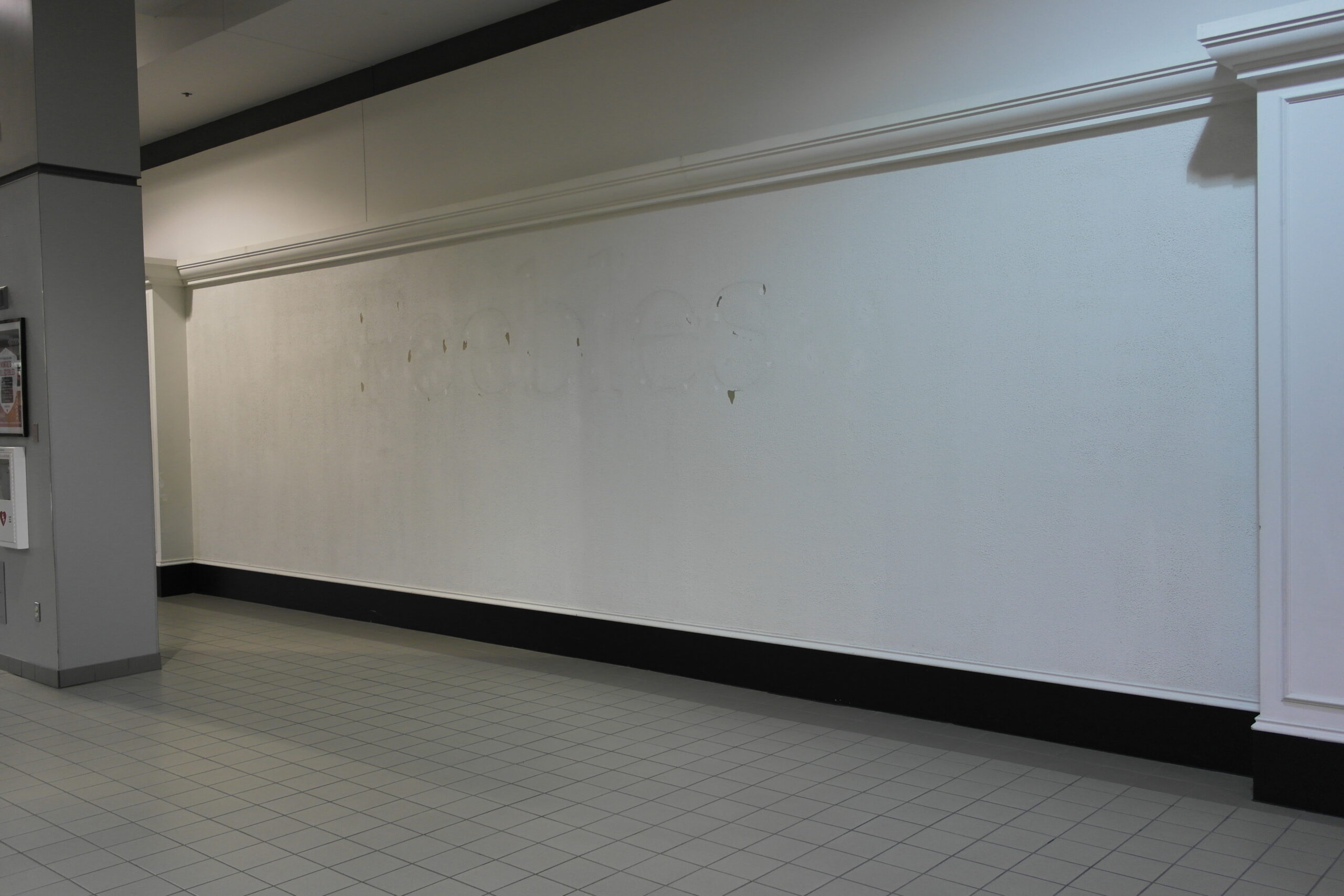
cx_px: 672
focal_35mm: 30
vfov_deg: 43.6
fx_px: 1120
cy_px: 448
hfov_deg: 61.9
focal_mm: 20
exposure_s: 1/80
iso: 400
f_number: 3.5
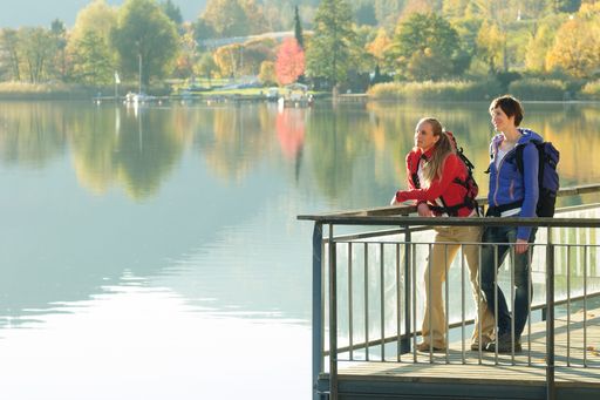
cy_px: 200
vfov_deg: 10.2
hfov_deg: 15.2
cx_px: 300
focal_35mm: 135
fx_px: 2249
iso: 200
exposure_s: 1/160
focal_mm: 90
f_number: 5.6
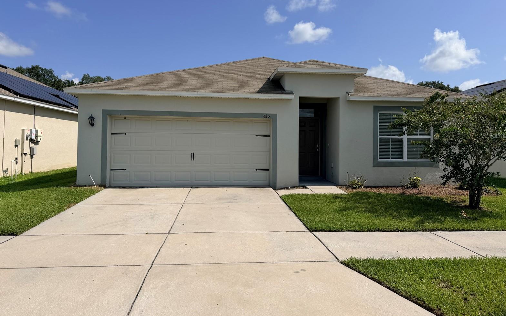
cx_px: 253
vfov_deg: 47.4
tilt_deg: +0.9
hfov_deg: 70.4
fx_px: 358
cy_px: 135
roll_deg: +0.3
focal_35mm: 26
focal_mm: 6.76
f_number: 1.78
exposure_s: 1/9091
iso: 80
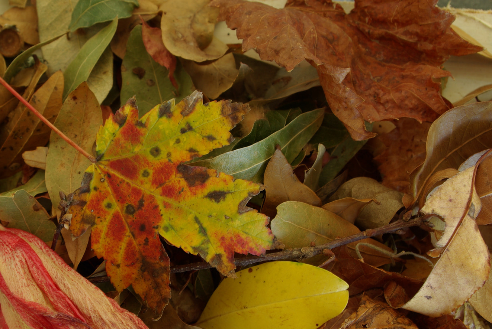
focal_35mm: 65
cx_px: 132
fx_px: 894
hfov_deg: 30.3
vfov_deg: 20.7
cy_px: 246
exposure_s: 1.5
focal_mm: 28.13
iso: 100
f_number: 8
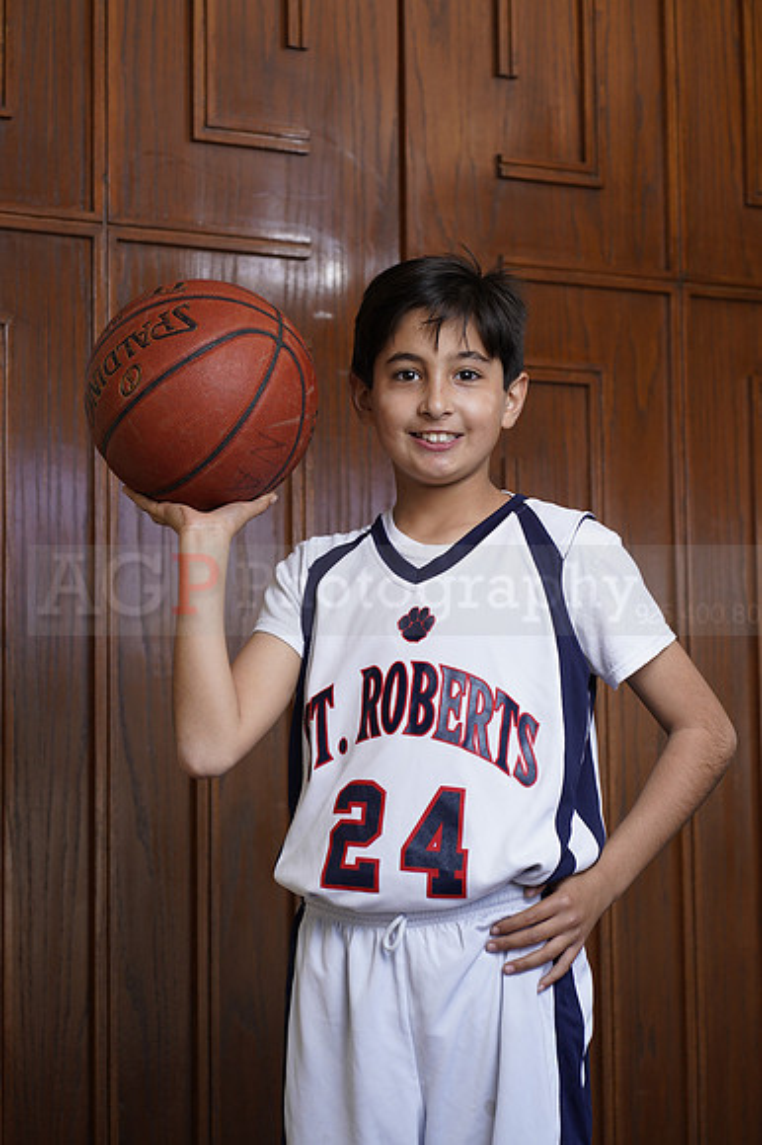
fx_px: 2702
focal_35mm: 85
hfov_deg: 16.1
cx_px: 381
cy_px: 572
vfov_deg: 23.9
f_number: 5.6
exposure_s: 1/250
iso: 200
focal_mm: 85
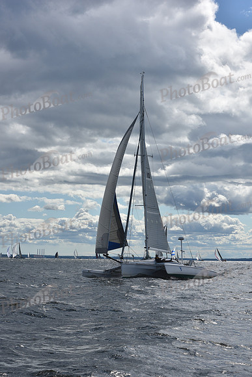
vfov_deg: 28.8
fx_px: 735
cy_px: 188
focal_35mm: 70
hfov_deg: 19.5
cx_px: 126
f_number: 11
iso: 250
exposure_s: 1/1000
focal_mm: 70
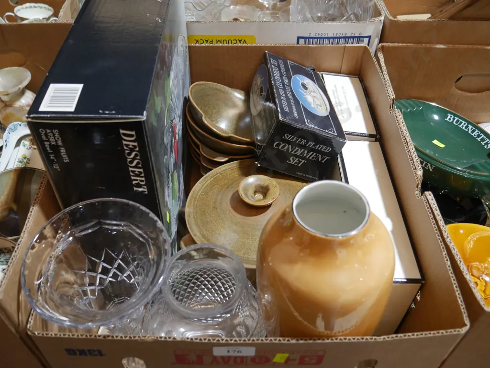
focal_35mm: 32
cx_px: 245
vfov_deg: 44.2
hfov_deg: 56.8
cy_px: 184
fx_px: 453
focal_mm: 16
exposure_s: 1/60
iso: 320
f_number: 3.6
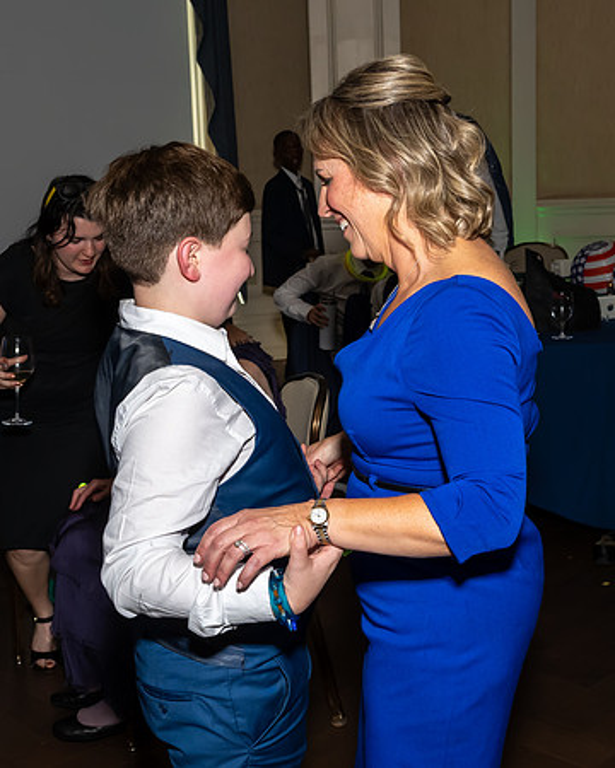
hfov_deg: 28.0
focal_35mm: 54
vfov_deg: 34.7
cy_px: 385
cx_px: 366
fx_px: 1230
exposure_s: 1/250
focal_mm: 23
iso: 1000
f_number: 7.1
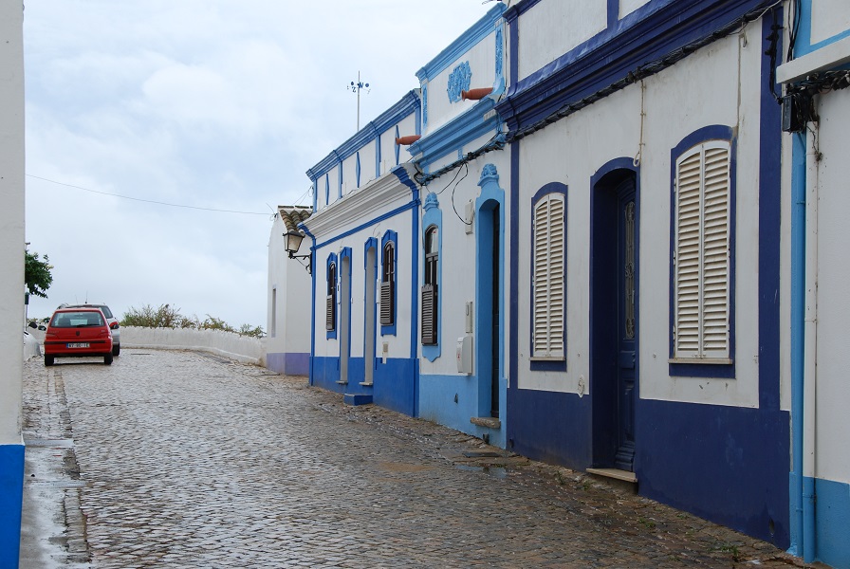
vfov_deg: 19.0
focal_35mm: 72
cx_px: 425
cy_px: 284
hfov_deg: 28.0
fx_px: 1702
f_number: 10
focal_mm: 48
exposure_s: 1/200
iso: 200
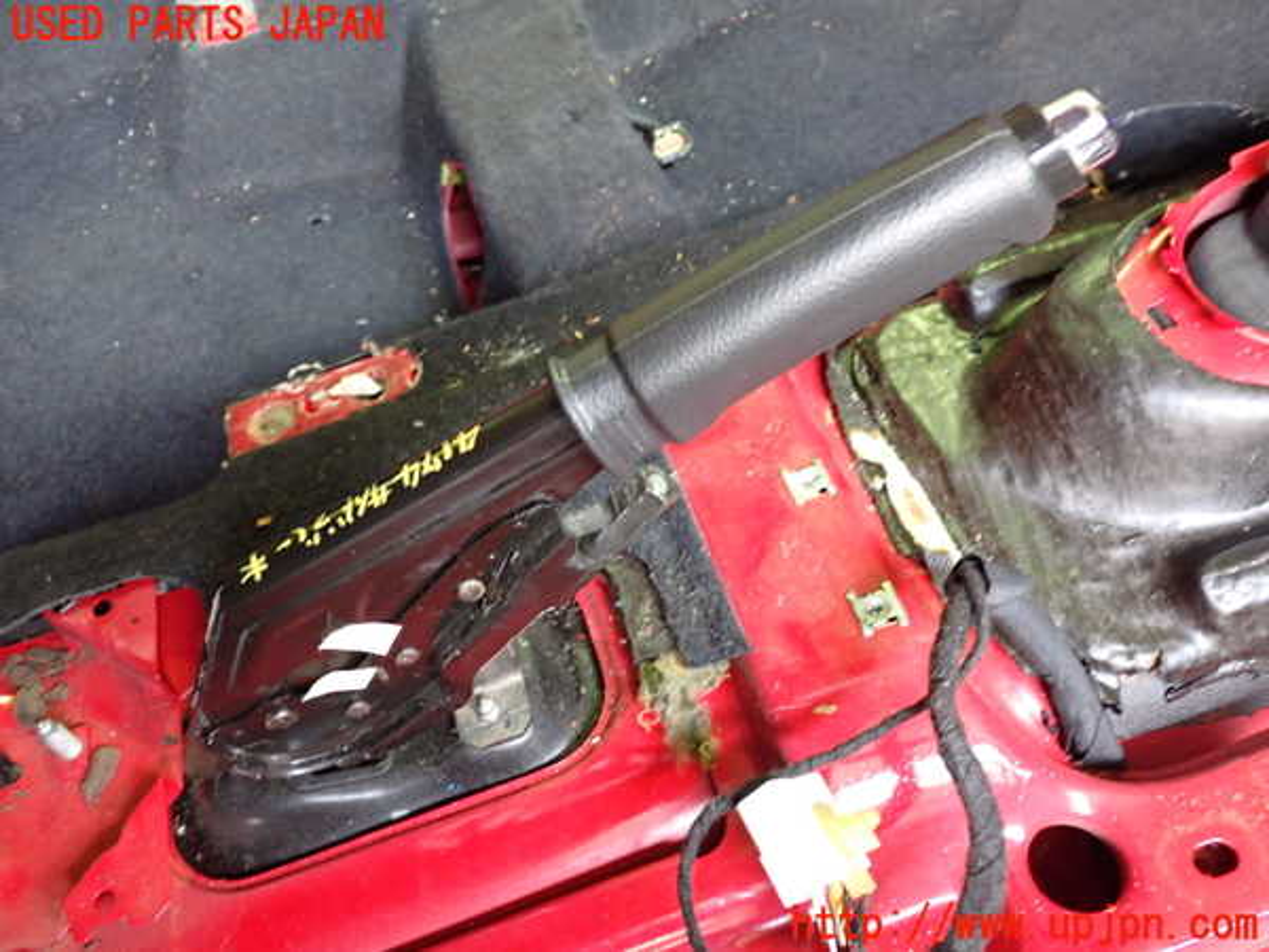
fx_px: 1100
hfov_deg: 60.0
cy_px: 476
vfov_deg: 46.8
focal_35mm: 30
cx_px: 634
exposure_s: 1/30
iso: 640
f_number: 2.3
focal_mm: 5.4
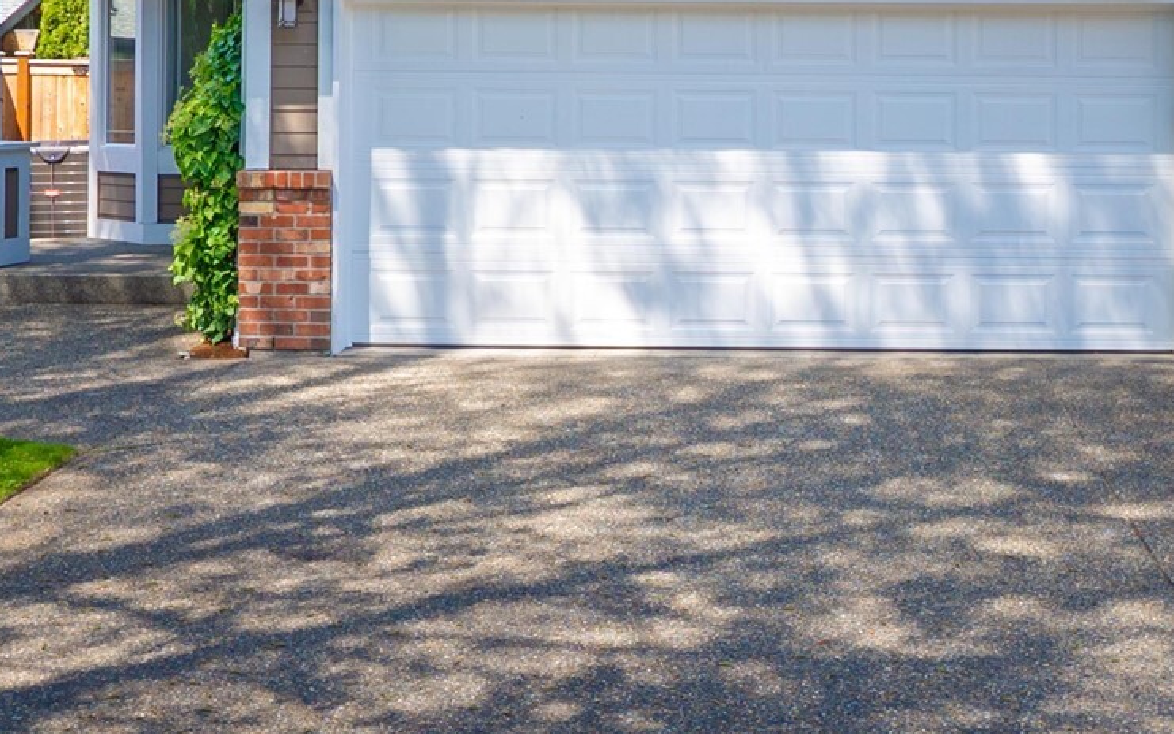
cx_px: 823
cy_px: -46
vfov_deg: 32.5
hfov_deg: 53.7
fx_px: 1120
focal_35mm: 35
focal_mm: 15
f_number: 7.1
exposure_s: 1/125
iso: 80
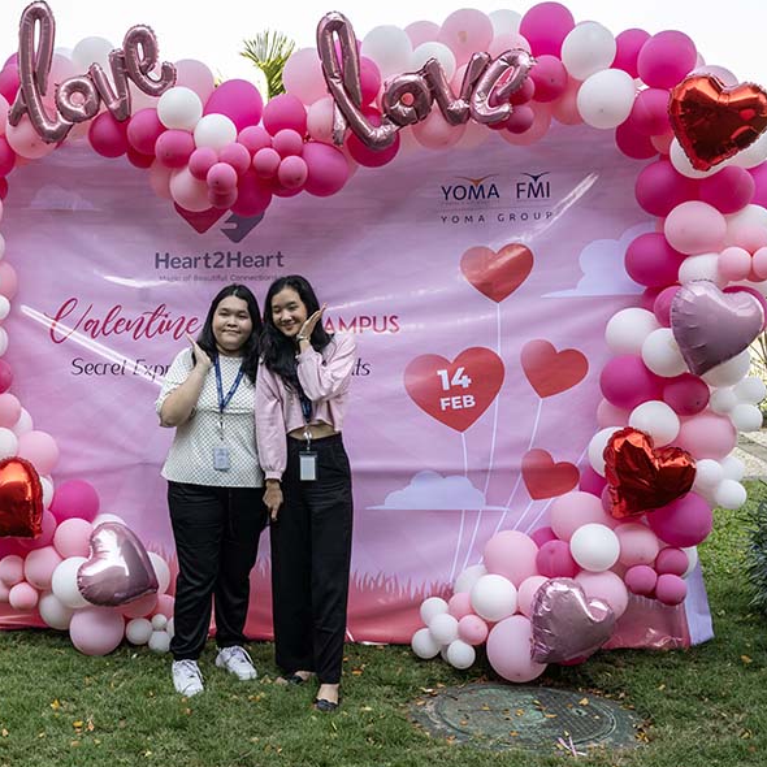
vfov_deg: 35.6
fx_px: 1196
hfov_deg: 34.9
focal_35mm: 48
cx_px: 198
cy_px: 364
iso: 1600
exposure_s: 1/500
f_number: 8
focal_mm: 34.5
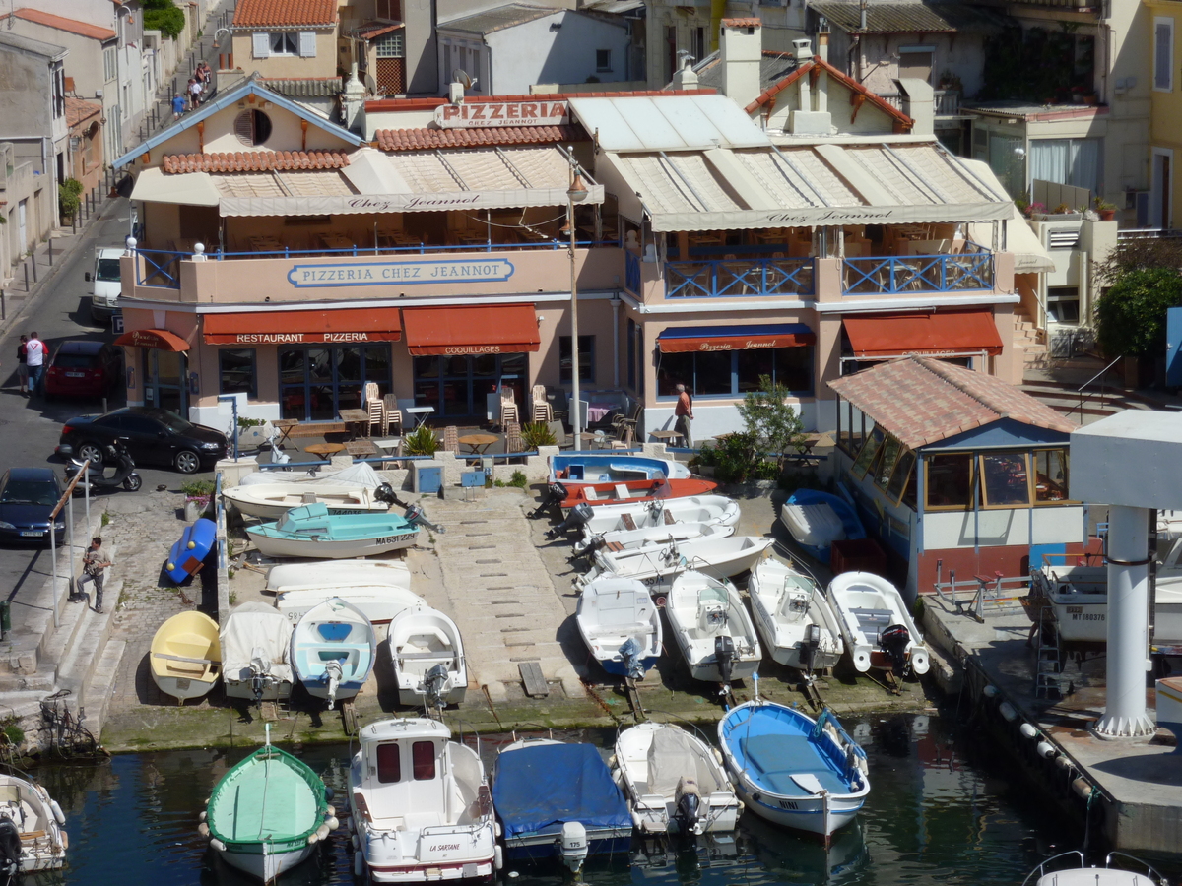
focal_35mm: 90
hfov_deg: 21.8
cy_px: 443
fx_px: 3073
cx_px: 591
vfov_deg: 16.4
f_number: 5.6
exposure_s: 1/1000
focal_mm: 14.7
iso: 80
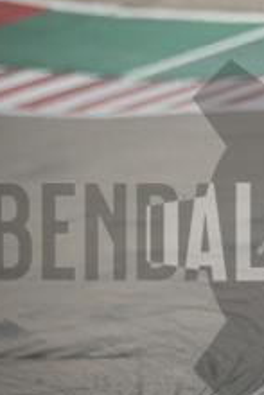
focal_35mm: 1581
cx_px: 366
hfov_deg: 0.9
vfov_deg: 1.3
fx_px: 17362
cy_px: 234
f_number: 5.6
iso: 640
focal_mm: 400
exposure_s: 1/3200
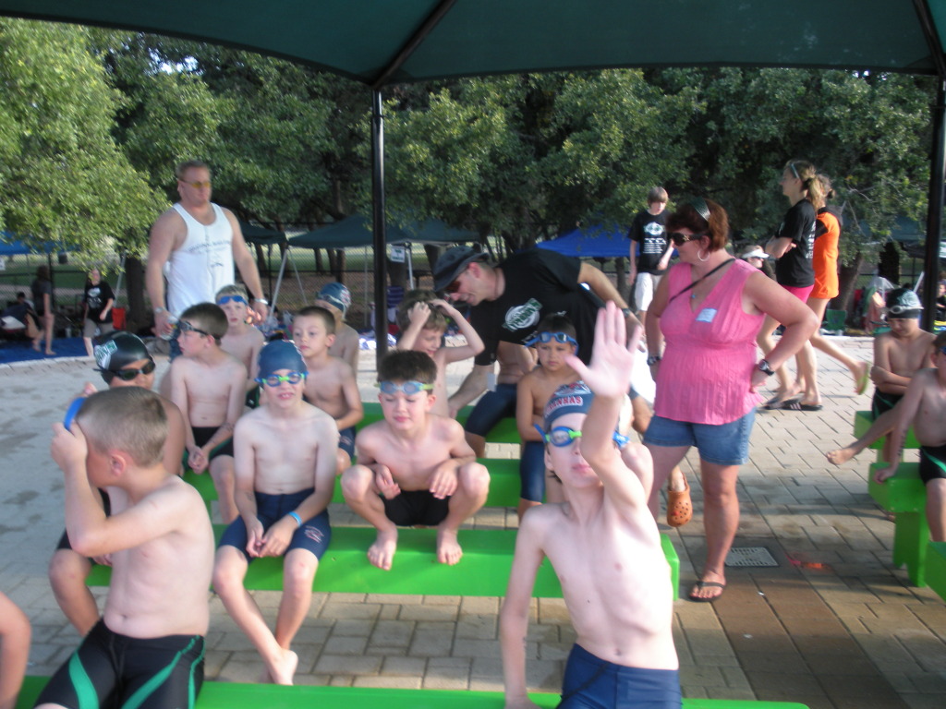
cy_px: 354
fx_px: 984
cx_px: 473
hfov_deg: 51.4
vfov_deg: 39.7
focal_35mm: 36
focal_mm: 6.3
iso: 64
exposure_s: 1/59.7
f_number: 3.5
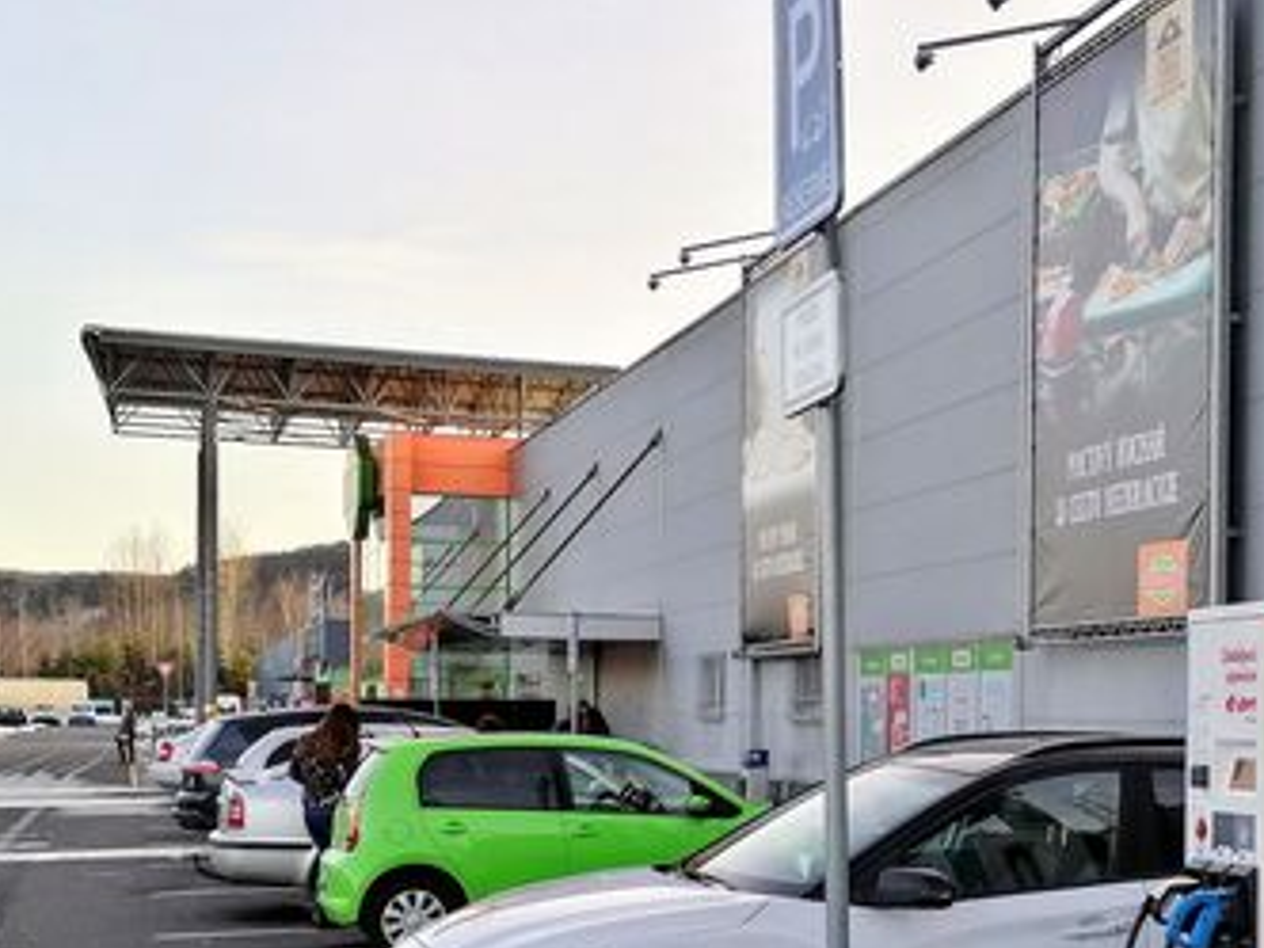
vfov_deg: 24.9
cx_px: 906
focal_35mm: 58
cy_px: 731
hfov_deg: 32.8
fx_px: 2118
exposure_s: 1/367
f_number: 1.8
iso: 50
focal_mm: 5.3
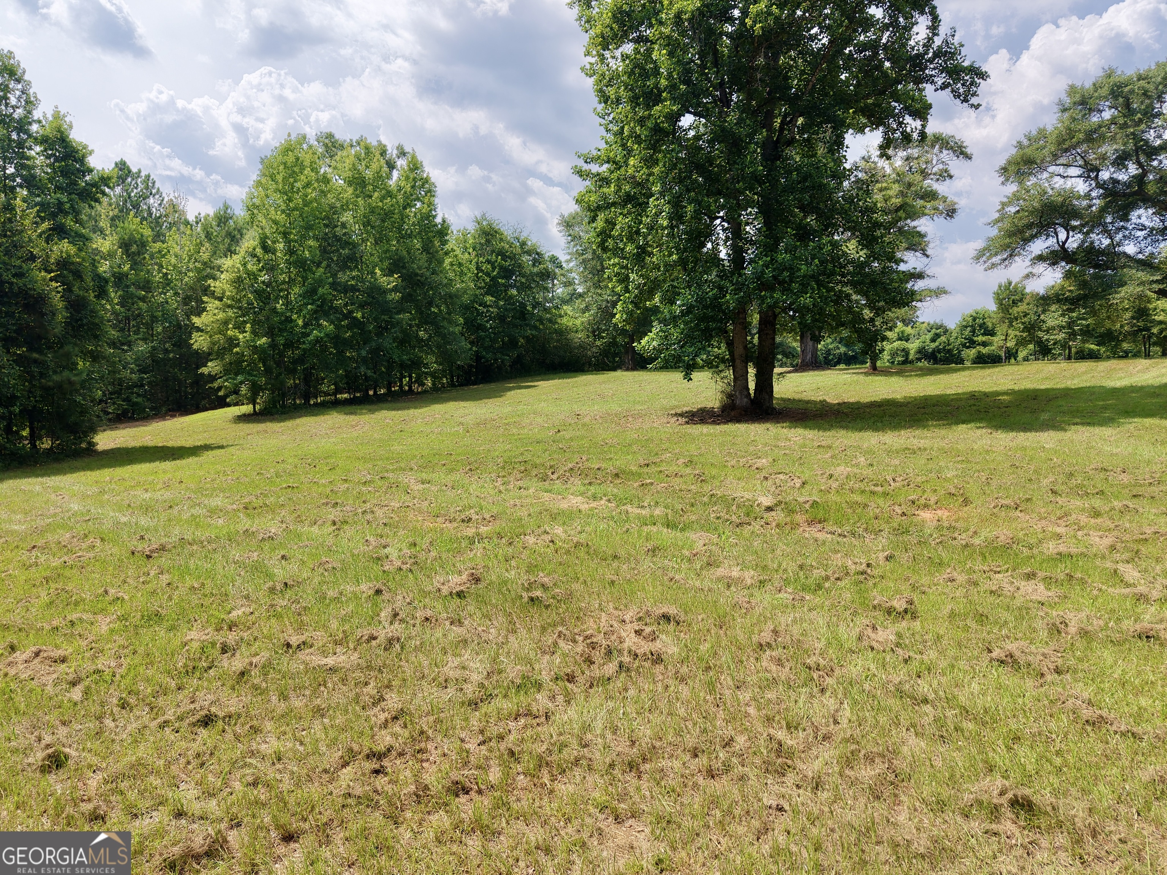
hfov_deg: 71.6
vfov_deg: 56.8
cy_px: 438
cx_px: 584
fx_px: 809
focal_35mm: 24
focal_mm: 8.67
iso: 420
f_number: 1.8
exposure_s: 1/6400
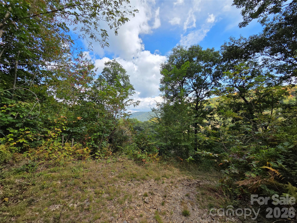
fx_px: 112
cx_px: 148
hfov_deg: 106.2
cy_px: 112
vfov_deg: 89.9
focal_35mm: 13
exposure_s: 1/919
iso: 50
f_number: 2.2
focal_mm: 2.2
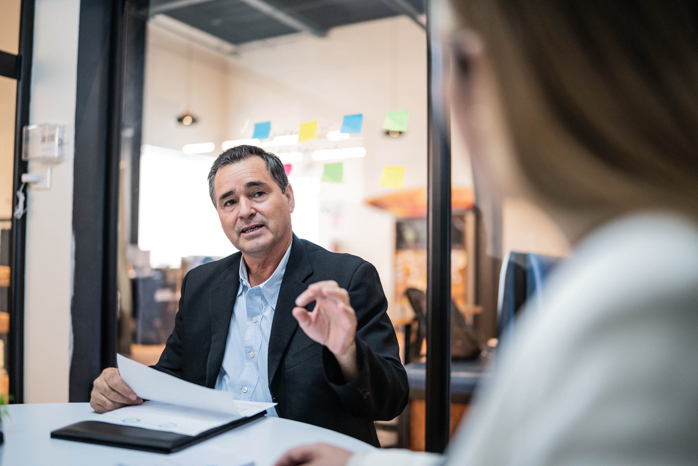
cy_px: 233
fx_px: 679
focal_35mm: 35
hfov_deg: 54.4
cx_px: 349
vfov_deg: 37.9
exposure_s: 1/250
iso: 640
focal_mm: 35
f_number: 1.2
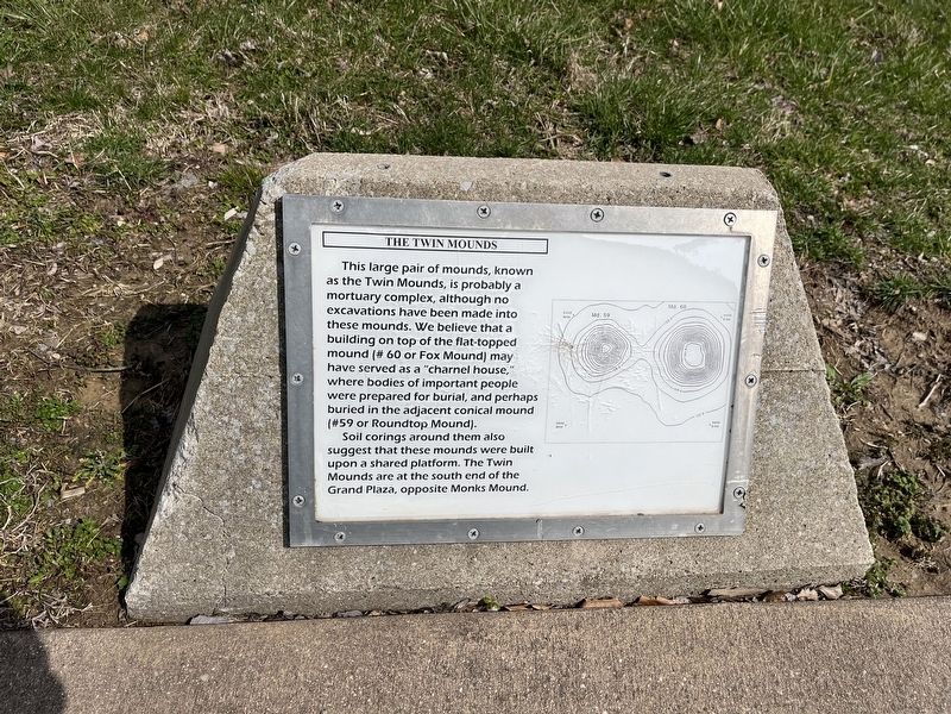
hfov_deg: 67.3
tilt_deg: -47.2
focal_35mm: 26
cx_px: 476
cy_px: 357
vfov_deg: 53.1
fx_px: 714
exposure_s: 1/10870
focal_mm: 5.1
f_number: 1.6
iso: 50
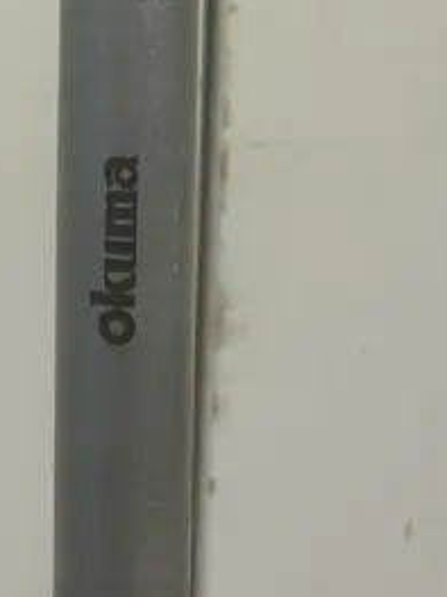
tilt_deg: -20.8
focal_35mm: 109
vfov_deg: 16.6
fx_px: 1878
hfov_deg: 13.5
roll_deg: +0.6
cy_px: -263
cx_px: 93
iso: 100
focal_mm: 3.99
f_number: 1.8
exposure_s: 1/50
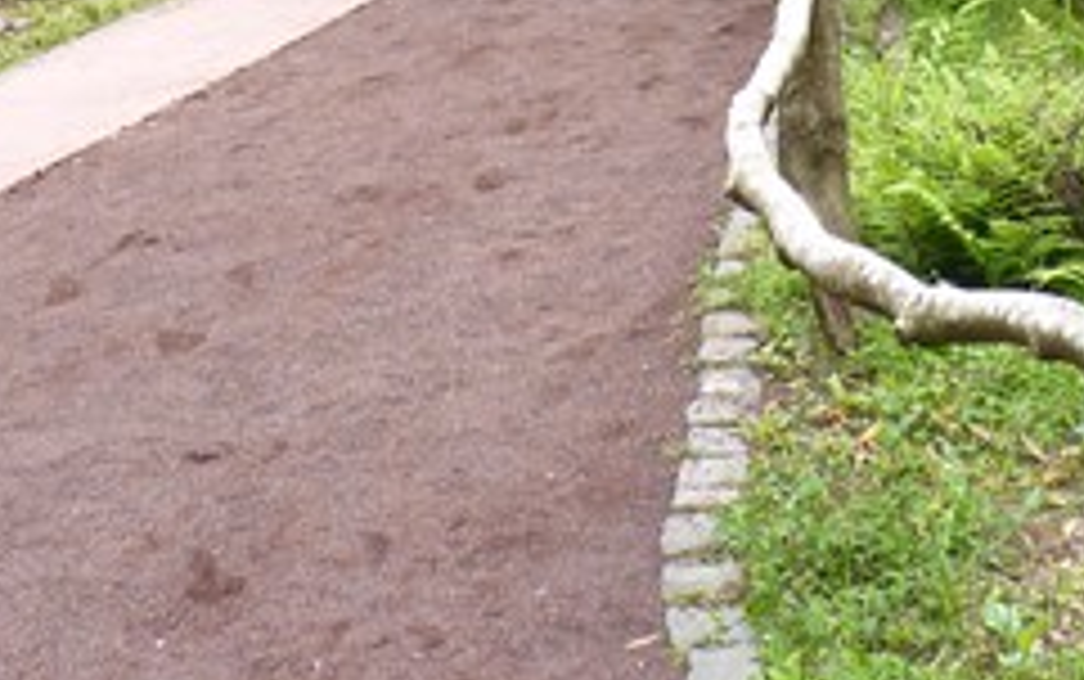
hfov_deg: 21.8
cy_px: -621
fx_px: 2809
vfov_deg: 12.4
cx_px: 697
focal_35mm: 95
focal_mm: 4.8
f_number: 2.8
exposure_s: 1/60
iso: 80
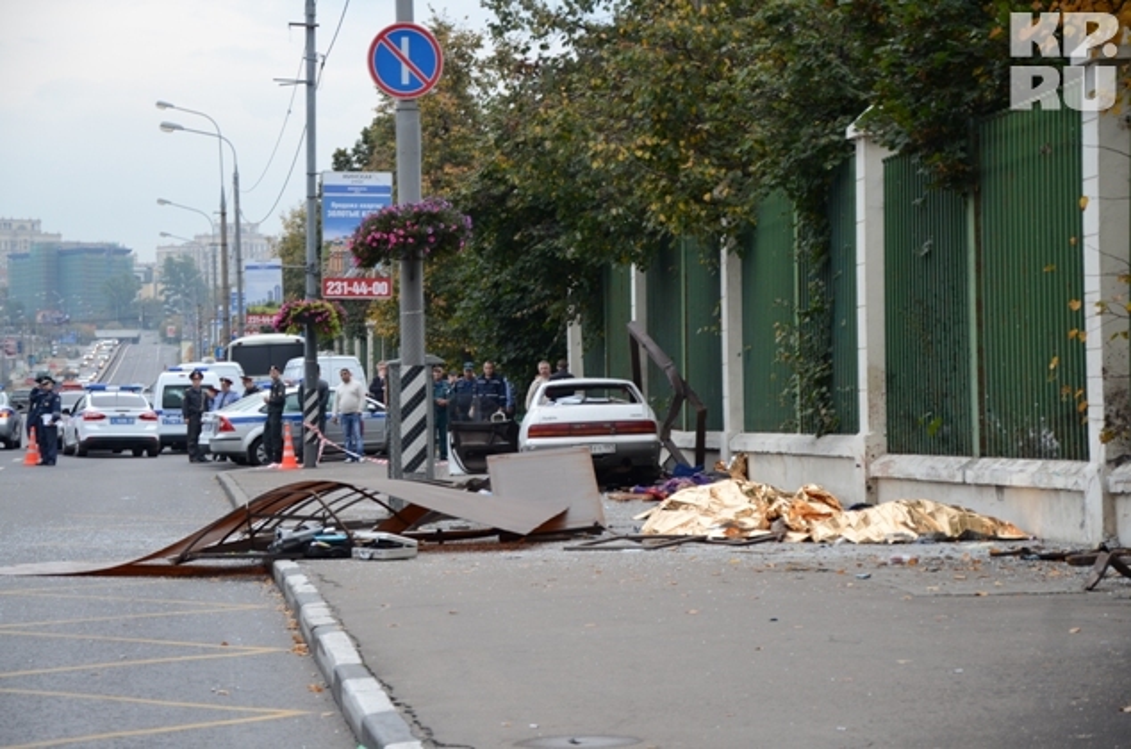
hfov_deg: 18.2
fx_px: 3527
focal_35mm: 112
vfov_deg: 12.1
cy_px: 374
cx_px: 566
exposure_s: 1/50
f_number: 5.3
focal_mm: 75
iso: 320
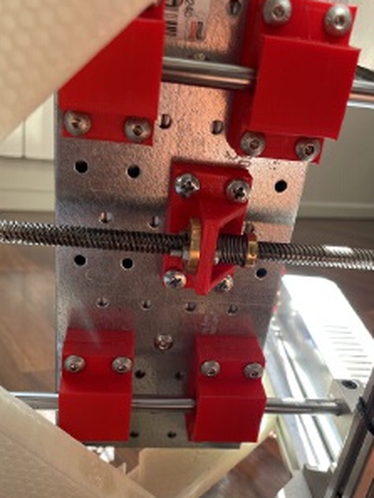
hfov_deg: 40.7
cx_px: 196
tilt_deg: -16.2
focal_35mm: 35
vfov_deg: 52.0
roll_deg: -4.9
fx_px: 504
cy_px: 315
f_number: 1.6
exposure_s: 1/121
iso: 32
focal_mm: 4.2
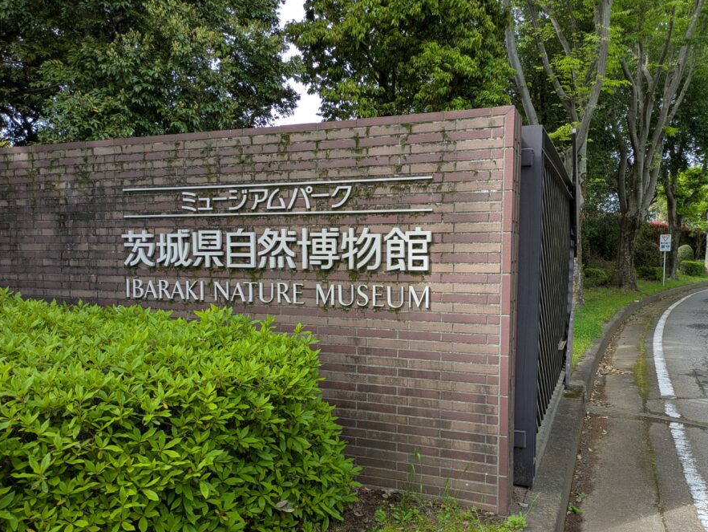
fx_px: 593
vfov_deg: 48.1
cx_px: 367
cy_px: 301
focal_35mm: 29
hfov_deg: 61.6
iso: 43
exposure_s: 1/390
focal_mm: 5.43
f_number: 1.89
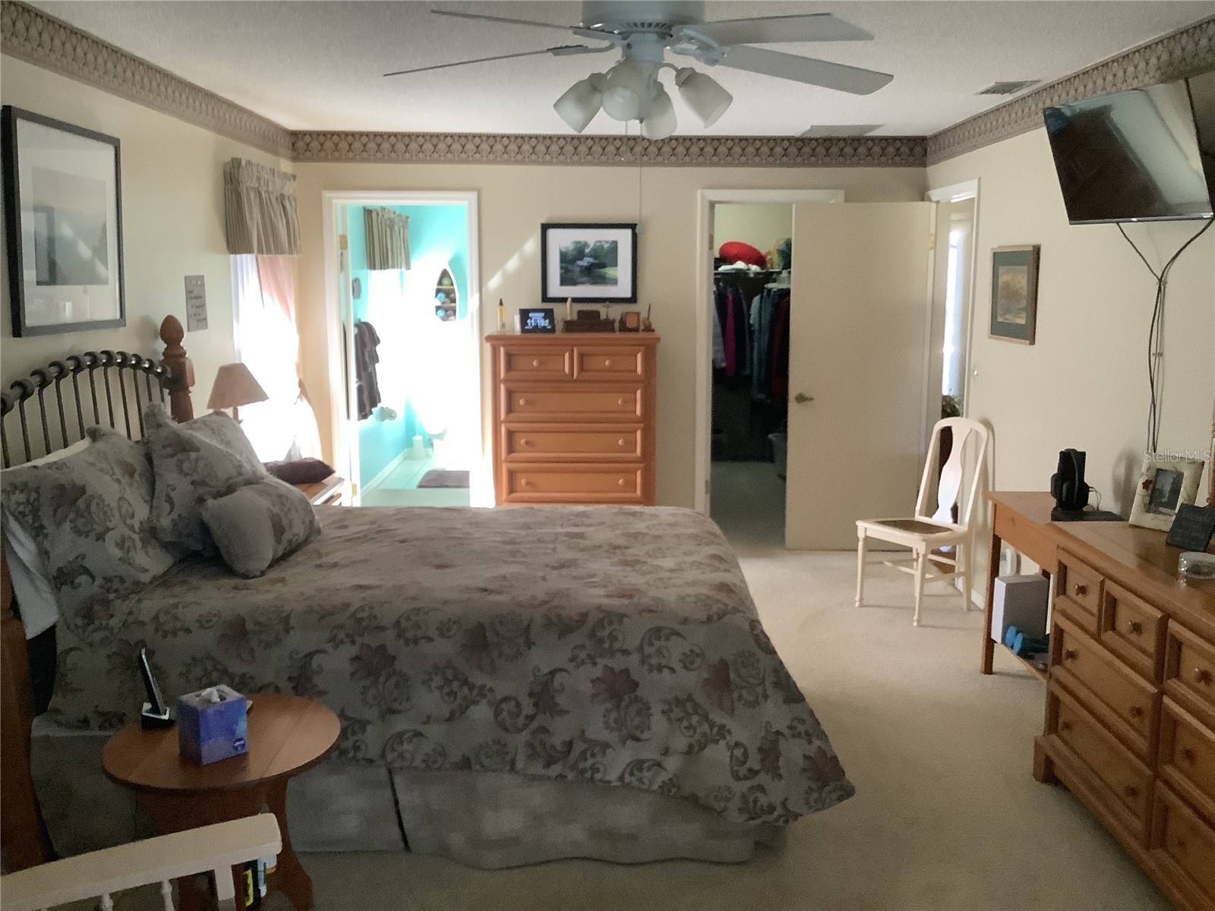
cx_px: 608
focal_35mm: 31
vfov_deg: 45.4
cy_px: 456
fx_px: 1088
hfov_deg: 58.4
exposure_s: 1/60
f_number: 2.4
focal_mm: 3.3
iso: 320
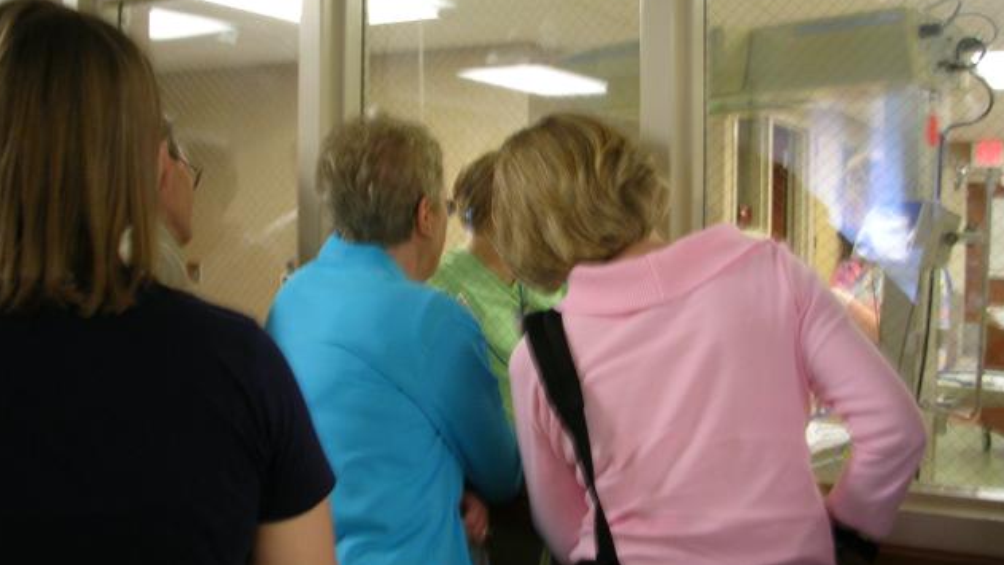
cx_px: 498
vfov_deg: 28.4
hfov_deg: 48.4
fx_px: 1118
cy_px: 280
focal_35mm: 42
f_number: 2.8
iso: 82
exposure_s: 1/6.9
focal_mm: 5.8
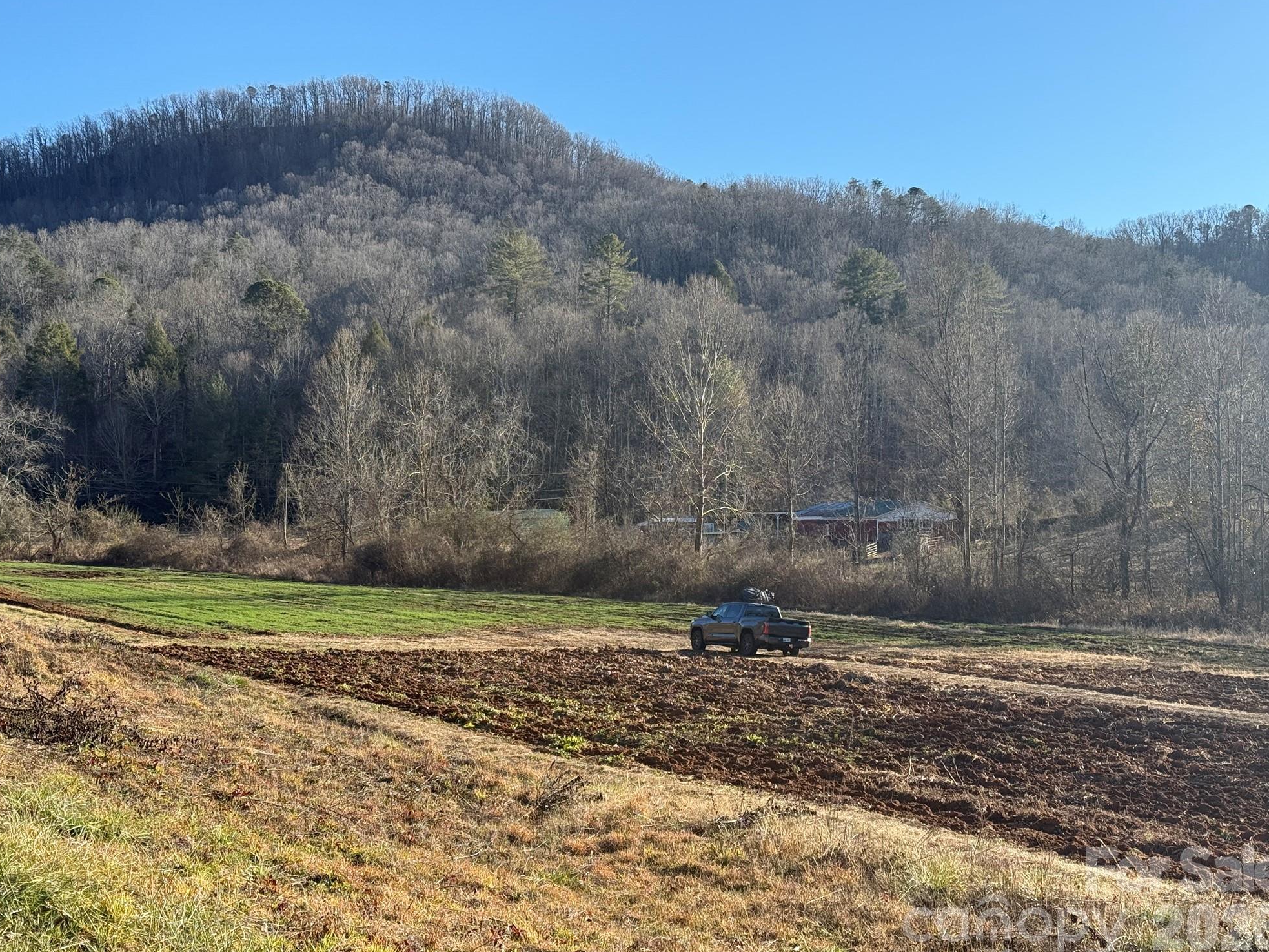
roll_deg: +0.9
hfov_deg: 38.2
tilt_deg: +0.0
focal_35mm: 50
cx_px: 631
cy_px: 478
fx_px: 1833
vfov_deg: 29.1
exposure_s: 1/2415
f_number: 1.78
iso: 100
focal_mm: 6.76
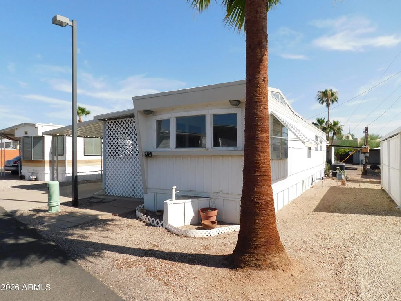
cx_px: 200
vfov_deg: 58.9
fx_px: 266
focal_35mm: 23
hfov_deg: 73.9
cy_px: 150
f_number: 6
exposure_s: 1/400
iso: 125
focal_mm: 4
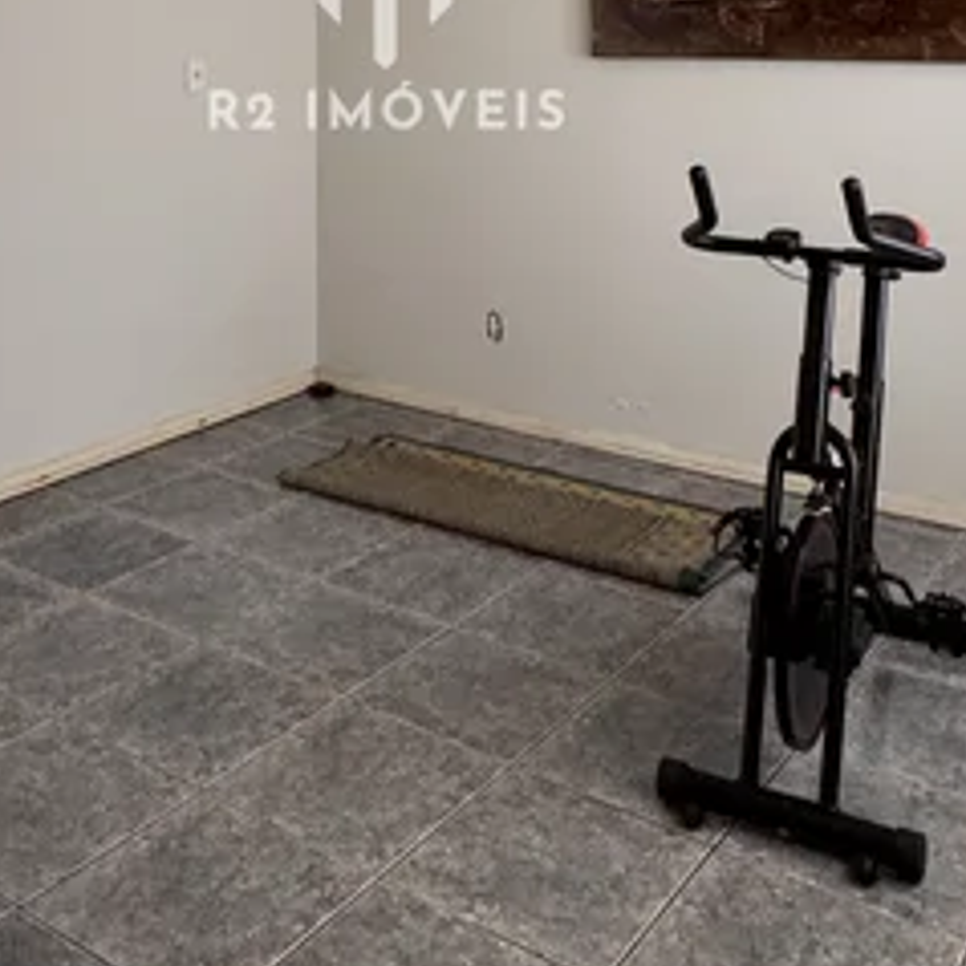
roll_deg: +0.7
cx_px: 386
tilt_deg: +1.4
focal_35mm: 43
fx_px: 1358
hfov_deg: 39.0
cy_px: -24
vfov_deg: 35.1
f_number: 2.2
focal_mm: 2.22
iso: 400
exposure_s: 1/60
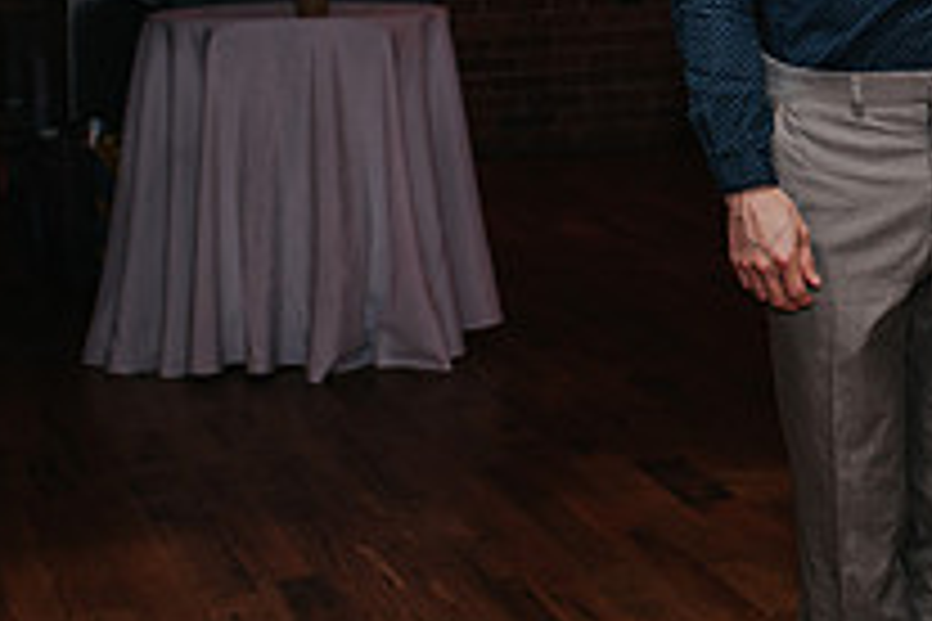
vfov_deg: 13.2
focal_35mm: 103
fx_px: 2666
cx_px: 1149
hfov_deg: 18.7
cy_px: 38
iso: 800
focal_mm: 35
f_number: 4
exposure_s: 1/200
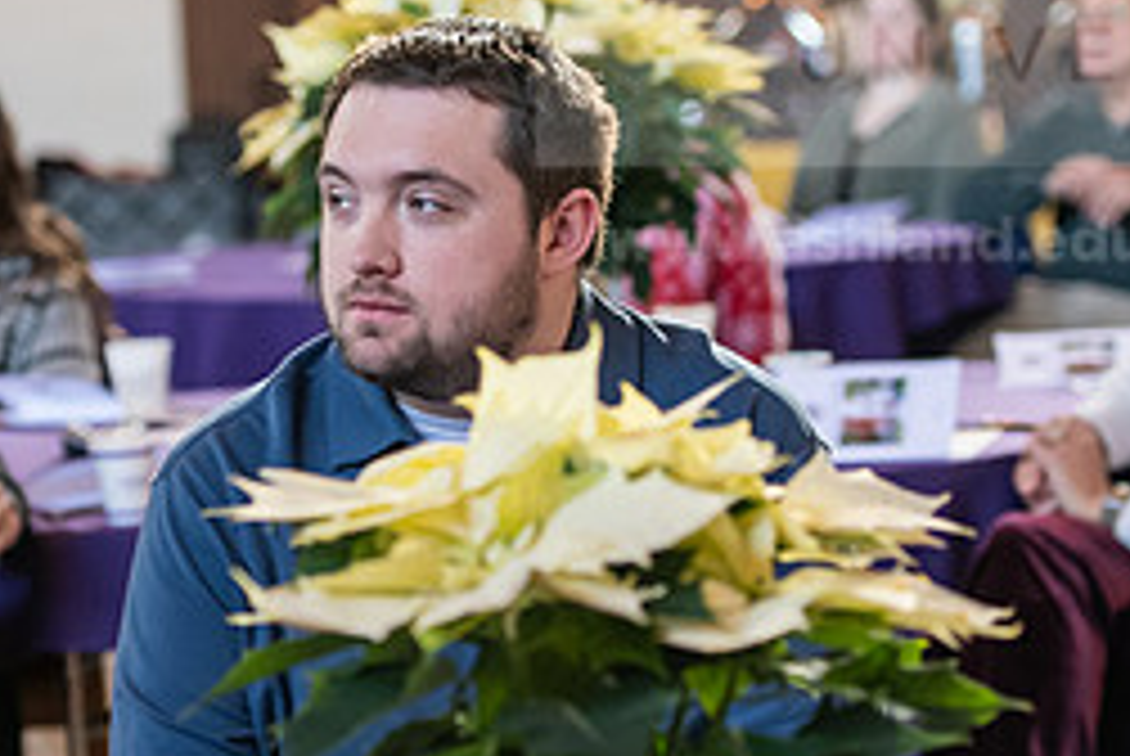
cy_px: 335
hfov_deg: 11.4
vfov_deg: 7.6
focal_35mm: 180
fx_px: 5656
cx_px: 401
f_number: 3.2
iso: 2000
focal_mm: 78
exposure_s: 1/200
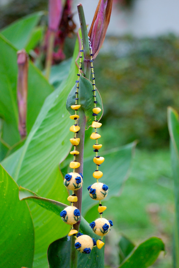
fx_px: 761
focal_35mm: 102
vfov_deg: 20.0
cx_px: 90
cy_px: 134
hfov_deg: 13.4
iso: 400
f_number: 4.5
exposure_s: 1/320
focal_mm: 68
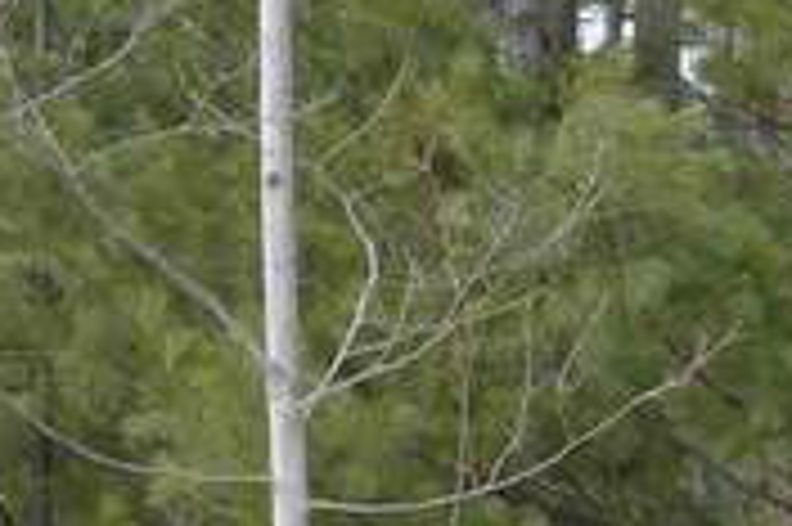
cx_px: 1210
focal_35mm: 251
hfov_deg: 8.0
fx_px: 5509
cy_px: 142
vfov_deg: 5.5
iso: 100
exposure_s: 1/125
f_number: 5.6
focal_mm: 23
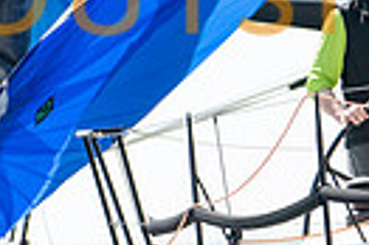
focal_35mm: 1862
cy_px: -24
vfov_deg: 0.7
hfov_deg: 1.1
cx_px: 566
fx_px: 19062
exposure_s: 1/1600
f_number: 5.6
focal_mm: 280
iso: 400
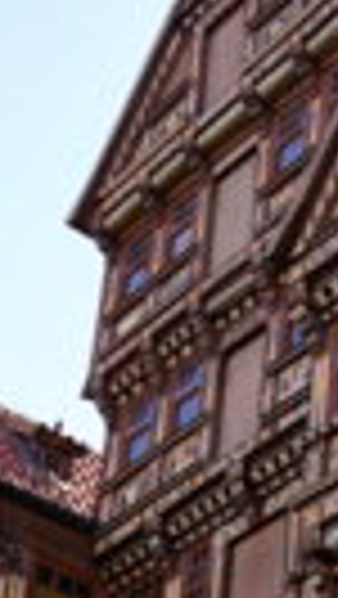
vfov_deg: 18.8
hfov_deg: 10.9
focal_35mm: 110
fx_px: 1749
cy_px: 638
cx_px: 372
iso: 100
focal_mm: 35
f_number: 7.1
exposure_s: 1/125
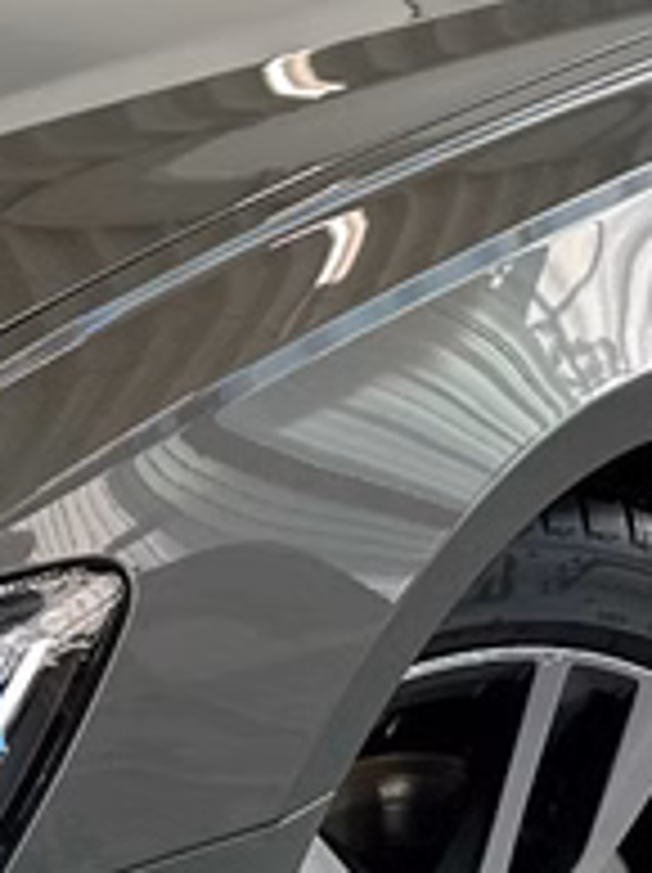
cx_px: -103
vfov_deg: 19.8
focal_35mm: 99
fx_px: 2492
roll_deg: +0.0
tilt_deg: -21.6
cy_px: 576
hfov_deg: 14.5
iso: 160
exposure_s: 1/102
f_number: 1.78
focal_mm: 6.86
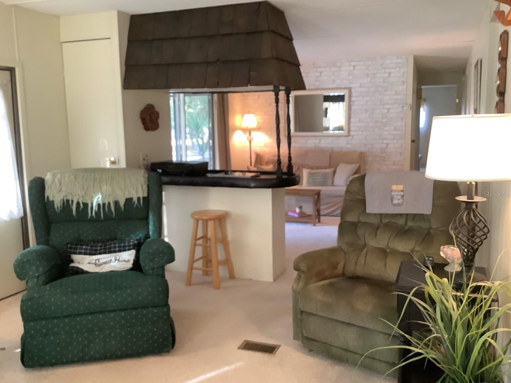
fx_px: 472
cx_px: 252
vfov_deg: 44.2
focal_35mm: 32
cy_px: 194
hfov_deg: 56.8
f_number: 2.4
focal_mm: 3.3
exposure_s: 1/40
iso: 250
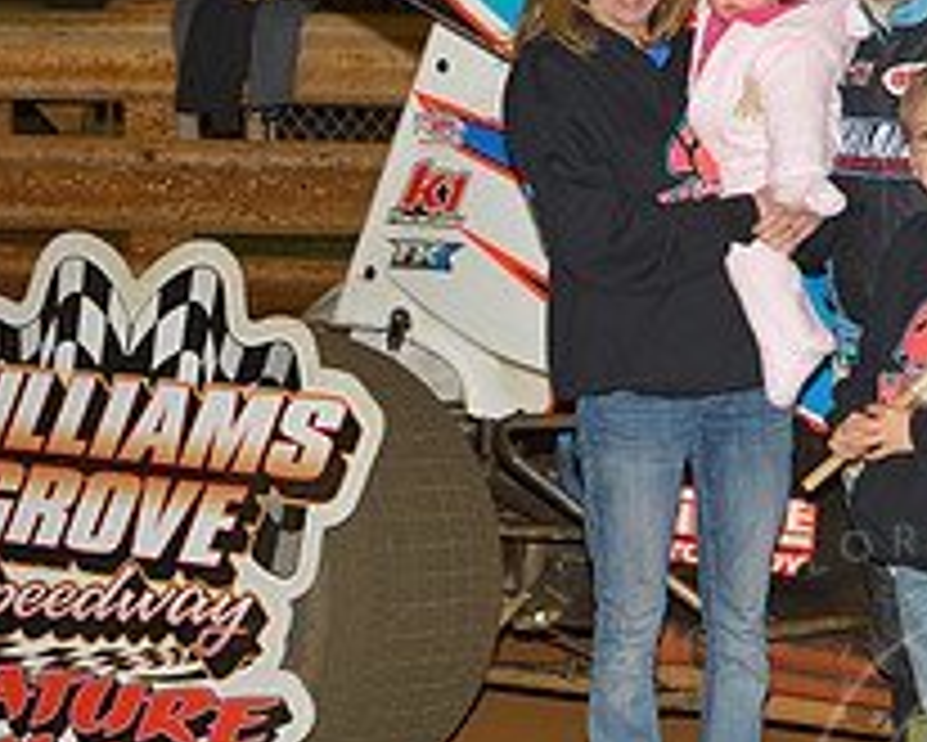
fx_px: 4721
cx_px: 904
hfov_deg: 11.1
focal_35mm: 172
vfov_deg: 9.0
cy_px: 380
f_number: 8
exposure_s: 1/250
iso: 500
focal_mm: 65
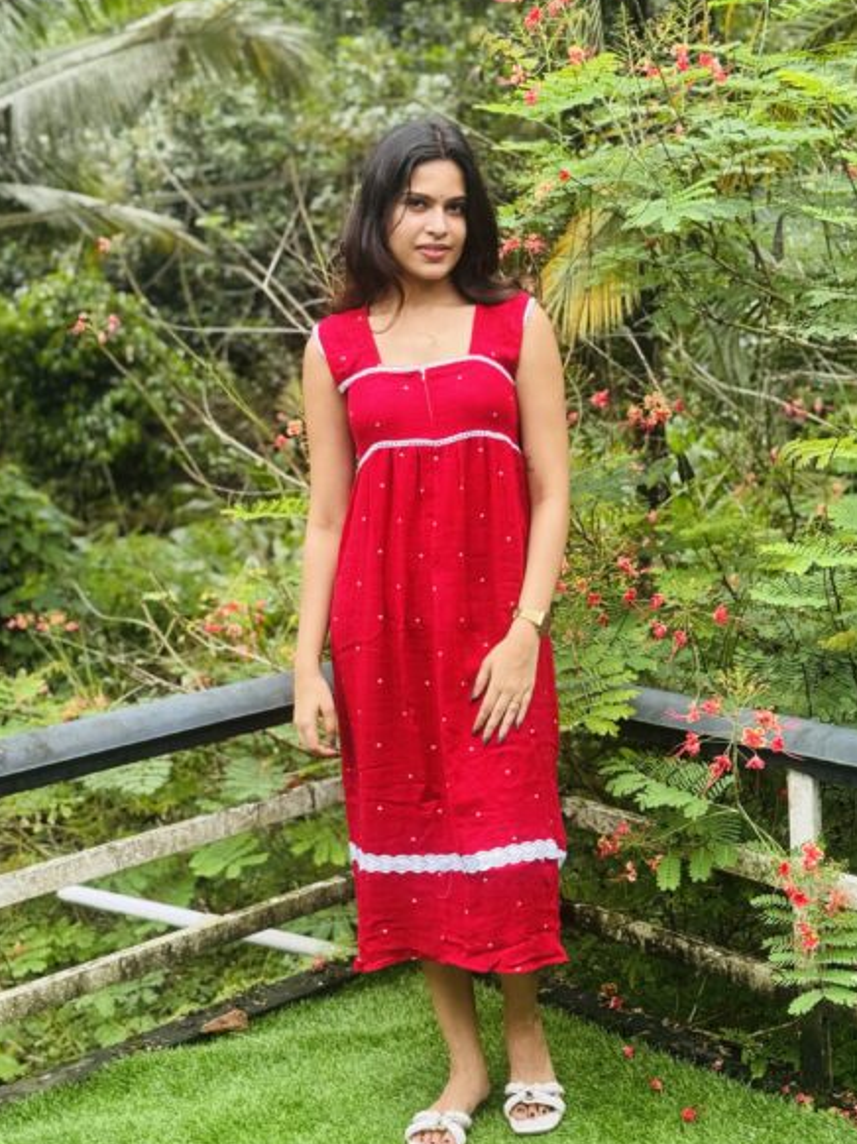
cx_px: 476
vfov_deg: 34.9
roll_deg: +2.6
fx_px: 1817
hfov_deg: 26.5
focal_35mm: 55
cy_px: 563
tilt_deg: -10.4
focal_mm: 6.76
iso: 64
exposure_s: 1/865
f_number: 1.78
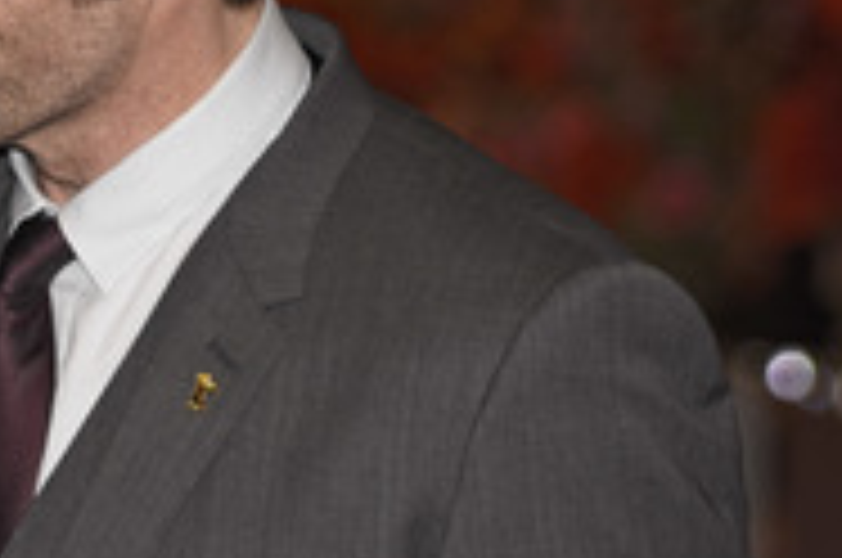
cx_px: -160
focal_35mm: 405
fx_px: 9456
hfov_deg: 5.1
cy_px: 184
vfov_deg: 3.4
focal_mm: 112
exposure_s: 1/500
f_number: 3.2
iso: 400
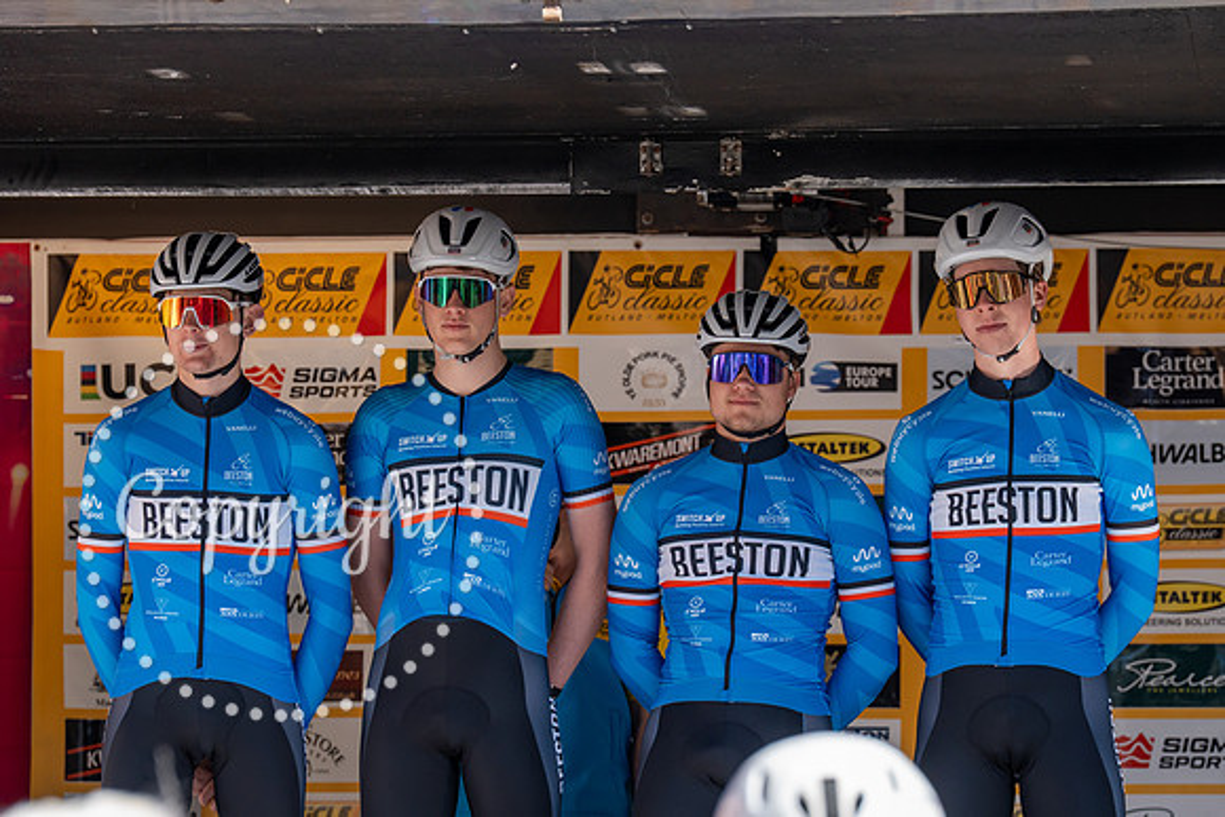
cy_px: 408
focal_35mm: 200
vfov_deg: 6.9
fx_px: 6807
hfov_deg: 10.3
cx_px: 612
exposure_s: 1/1000
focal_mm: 200
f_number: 6.3
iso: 1250
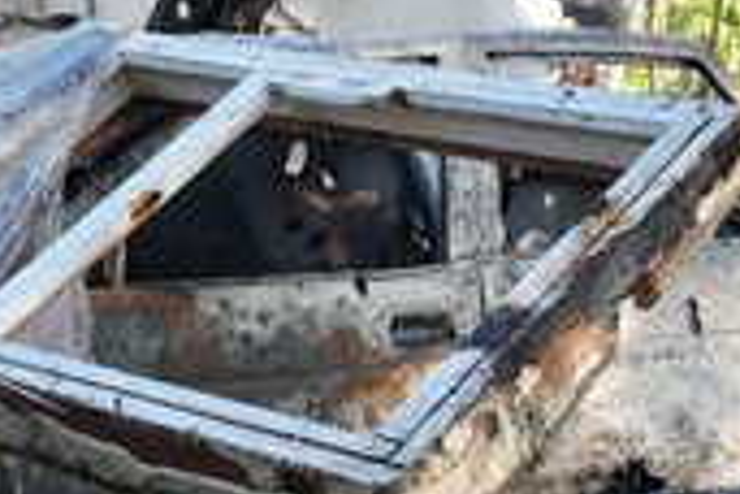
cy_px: 249
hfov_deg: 19.8
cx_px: 268
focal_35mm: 103
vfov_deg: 13.3
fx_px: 2117
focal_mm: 44
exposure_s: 1/160
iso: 320
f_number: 4
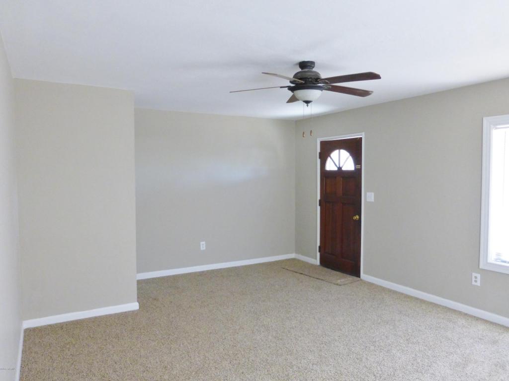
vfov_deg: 54.9
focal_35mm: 25
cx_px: 254
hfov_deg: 69.4
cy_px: 190
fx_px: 368
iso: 400
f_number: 3.3
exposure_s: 1/30
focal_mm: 4.3
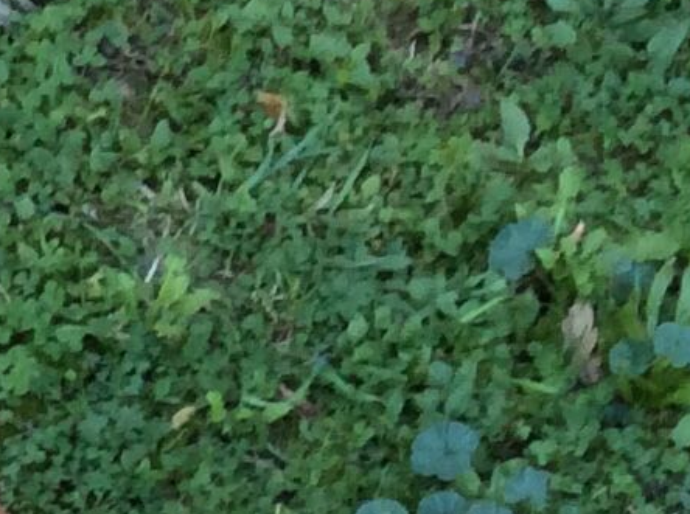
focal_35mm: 187
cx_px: -1136
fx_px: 3719
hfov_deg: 9.2
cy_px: 1381
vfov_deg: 7.3
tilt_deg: -54.8
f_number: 2.4
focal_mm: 3.3
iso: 32
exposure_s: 1/50
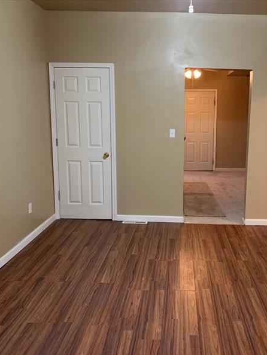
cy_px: 178
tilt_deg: -9.3
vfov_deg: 52.6
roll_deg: -1.4
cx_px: 174
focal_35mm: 35
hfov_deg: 40.3
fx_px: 360
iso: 250
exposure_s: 1/40
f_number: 1.8
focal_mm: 4.25
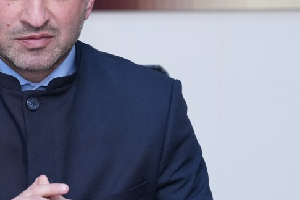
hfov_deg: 8.0
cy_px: 89
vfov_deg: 5.4
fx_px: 2125
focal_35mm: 255
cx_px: 28
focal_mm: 121
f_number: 5
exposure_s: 1/200
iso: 2000
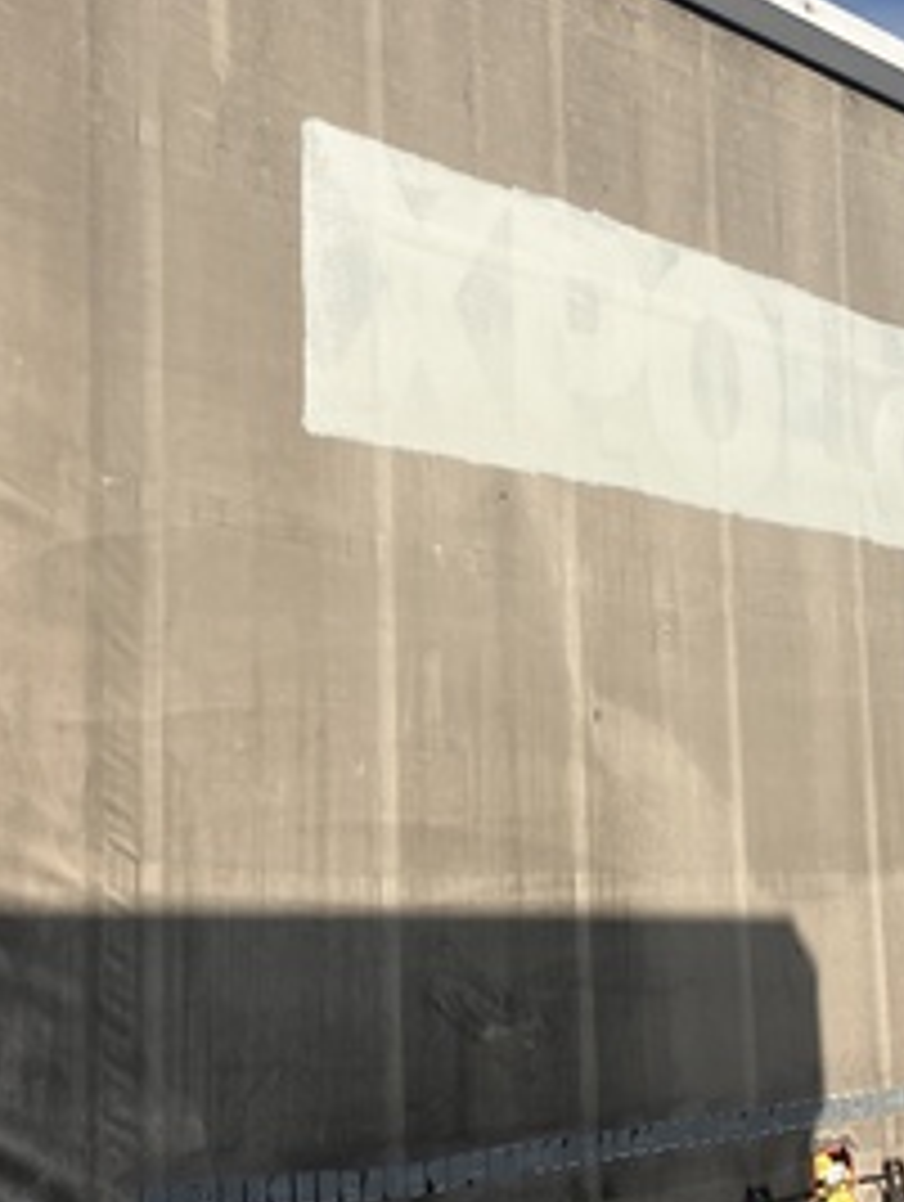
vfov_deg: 28.9
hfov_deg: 21.9
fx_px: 2327
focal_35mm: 67
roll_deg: +3.3
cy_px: 545
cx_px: 603
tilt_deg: +9.2
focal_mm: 3.99
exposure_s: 1/3472
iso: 32
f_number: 1.8
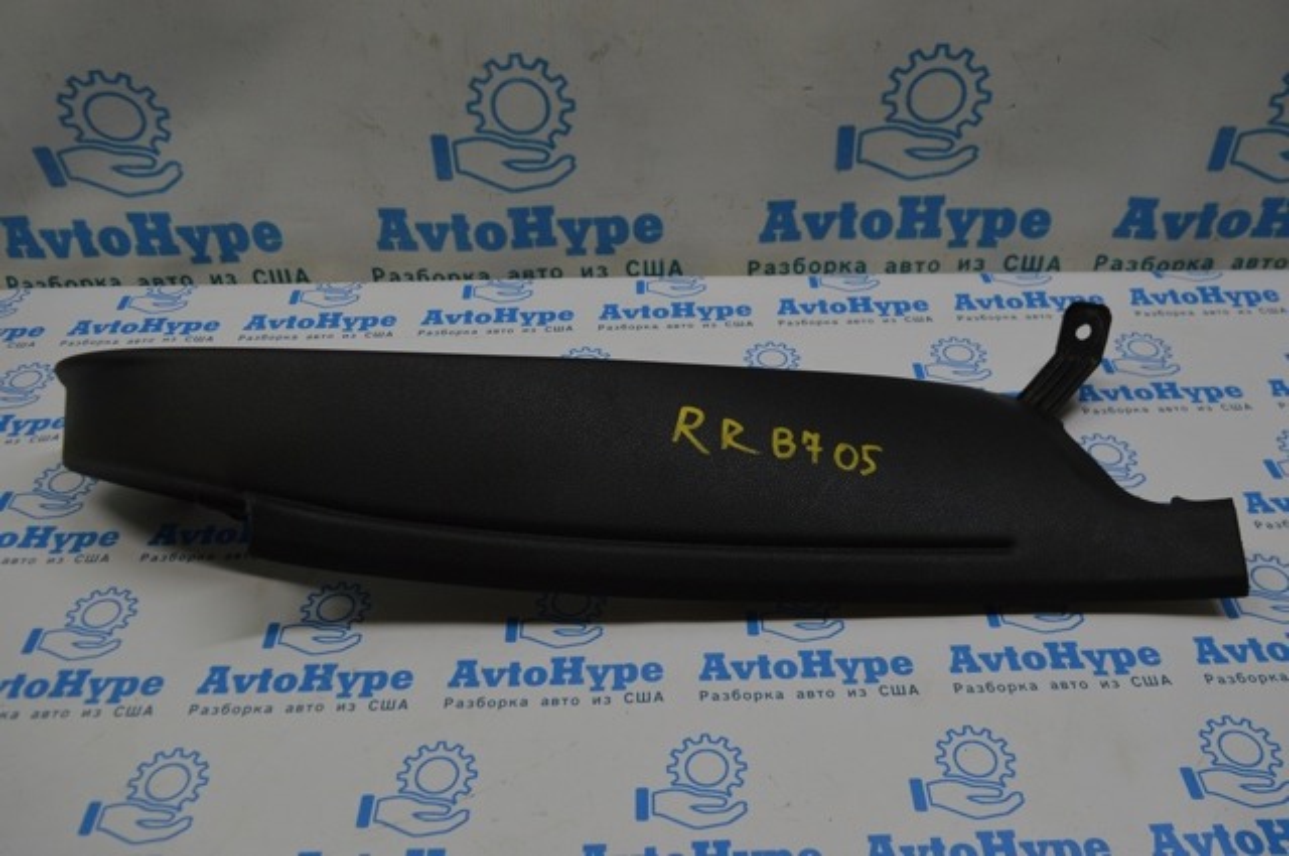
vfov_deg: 39.9
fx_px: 1180
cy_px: 428
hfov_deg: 57.3
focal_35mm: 33
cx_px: 644
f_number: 5.6
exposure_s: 1/125
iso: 400
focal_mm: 22
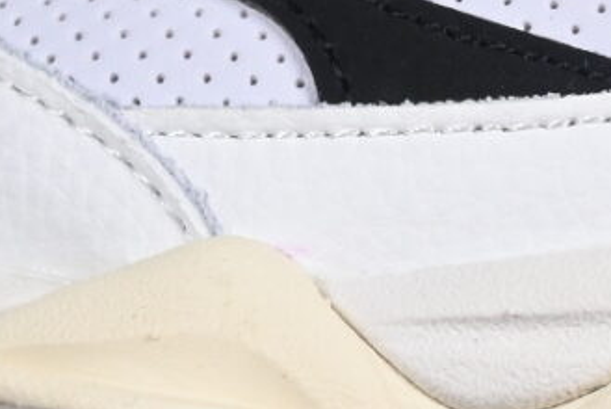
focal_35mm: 583
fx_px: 9903
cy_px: -365
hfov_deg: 3.5
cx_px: 1203
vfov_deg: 2.4
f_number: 8
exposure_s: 1/80
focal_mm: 50
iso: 160
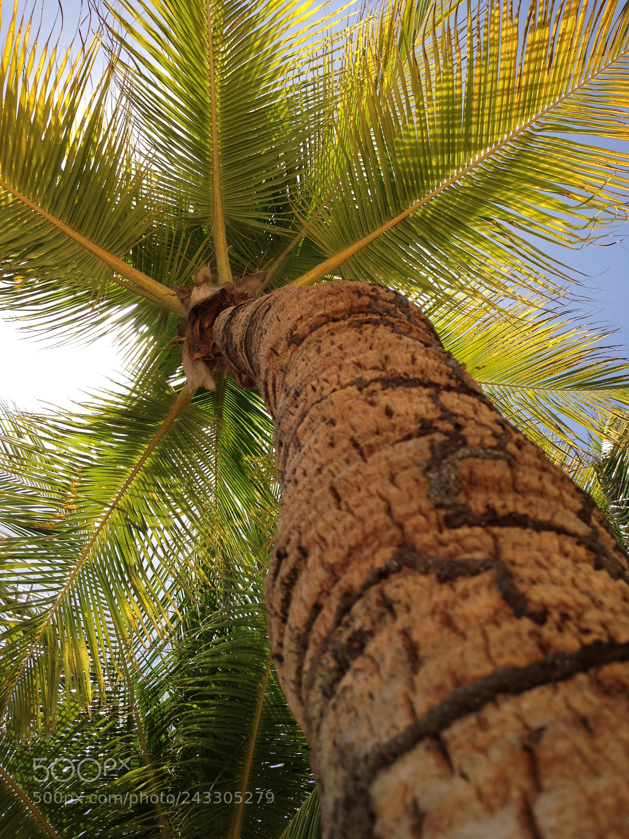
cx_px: 314
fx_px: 800
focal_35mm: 33
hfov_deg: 42.9
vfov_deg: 55.4
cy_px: 420
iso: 50
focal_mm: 4.13
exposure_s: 1/1130
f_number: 2.4
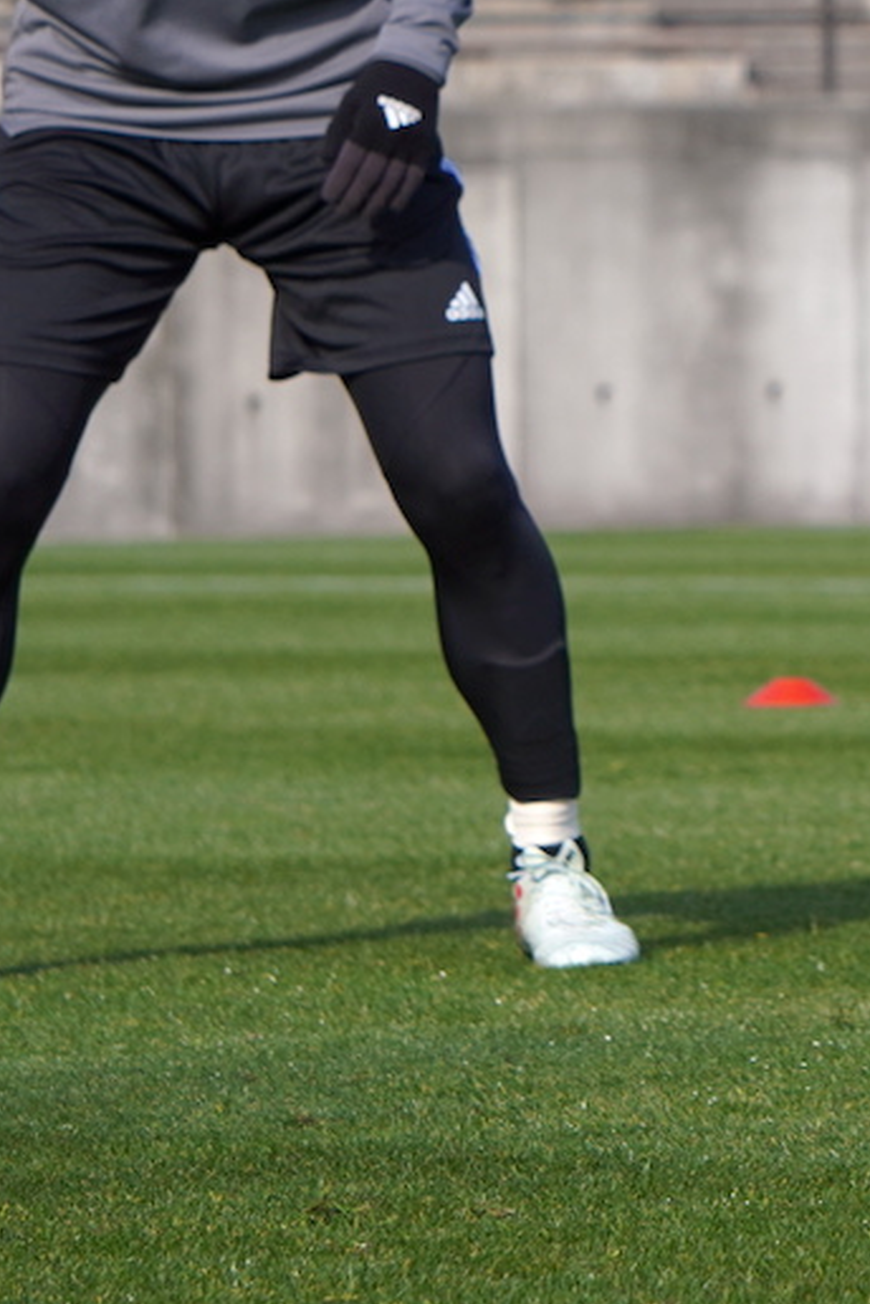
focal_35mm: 437
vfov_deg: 4.7
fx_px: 15840
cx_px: 1396
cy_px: 49
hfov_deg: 3.1
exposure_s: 1/500
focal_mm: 94
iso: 100
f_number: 5.6
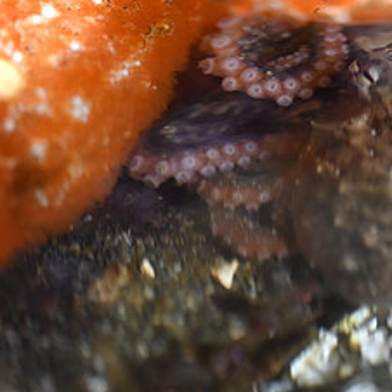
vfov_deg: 7.6
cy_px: 88
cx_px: 500
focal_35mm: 229
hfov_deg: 7.6
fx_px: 2934
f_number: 3.2
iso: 900
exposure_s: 1/125
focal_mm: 105
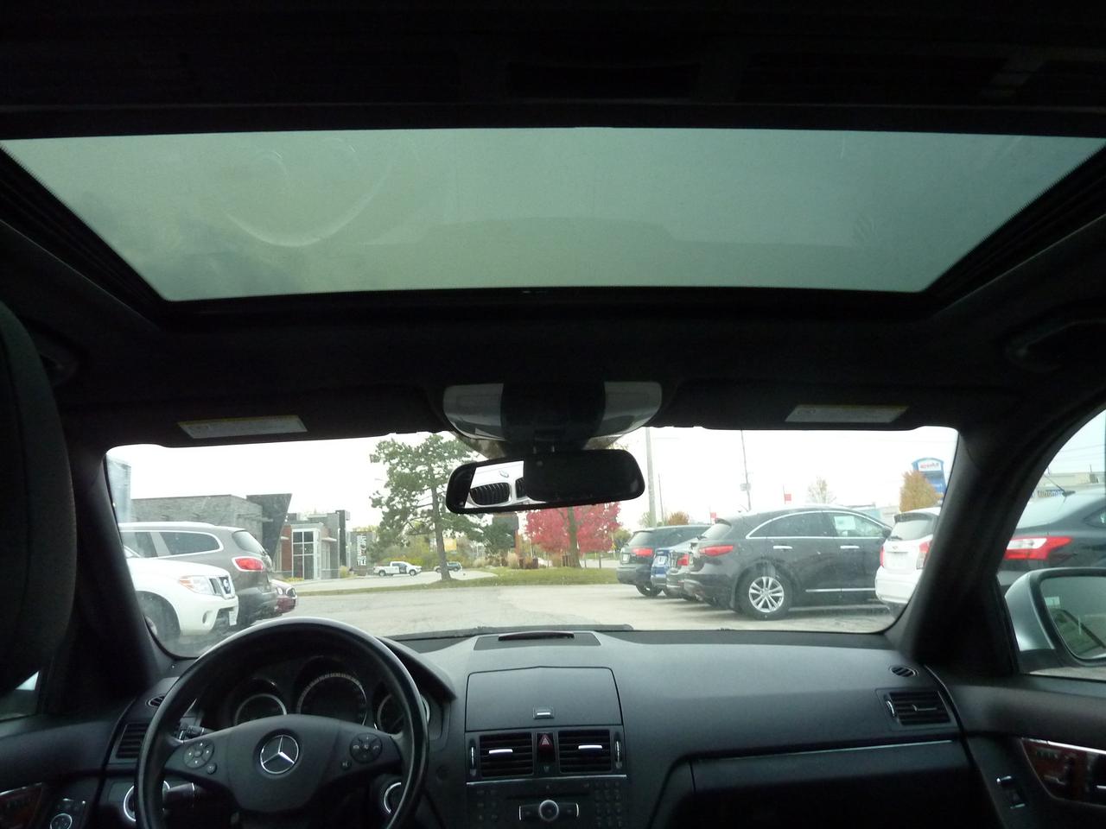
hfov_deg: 69.4
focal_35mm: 25
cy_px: 414
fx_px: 799
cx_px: 553
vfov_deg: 54.9
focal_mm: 4.1
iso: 320
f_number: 3.3
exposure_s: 1/30
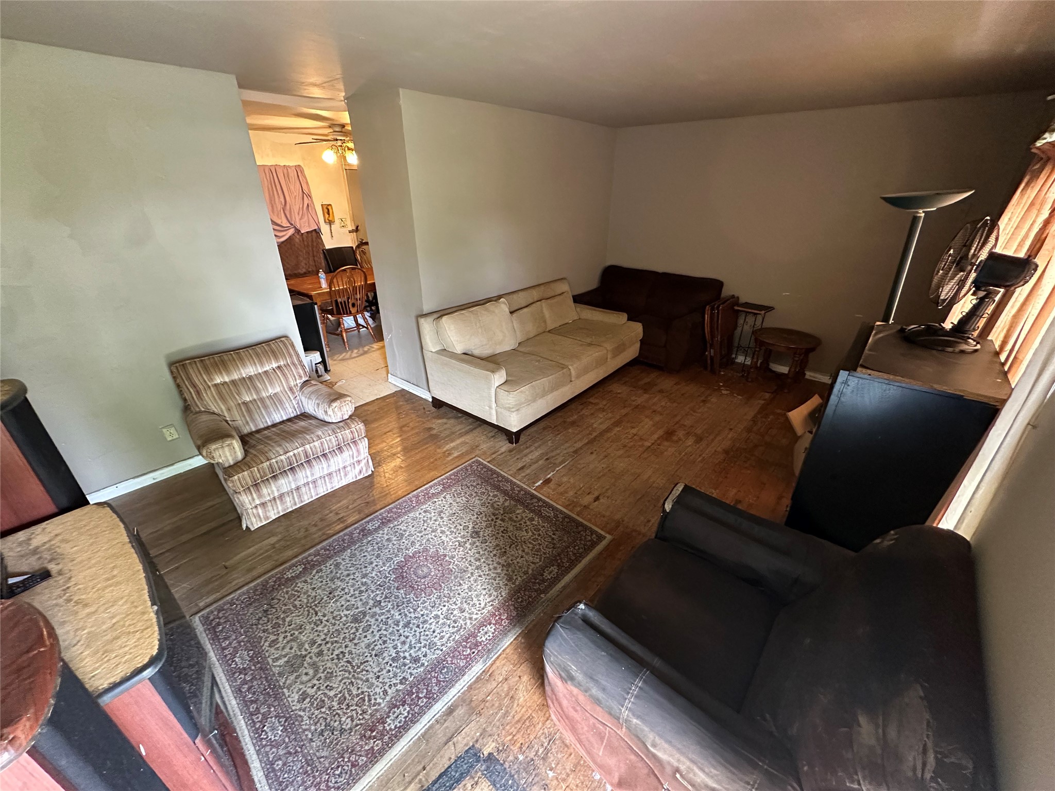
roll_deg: -0.4
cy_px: 396
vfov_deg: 85.7
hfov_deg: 102.1
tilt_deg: -25.5
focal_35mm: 14
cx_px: 528
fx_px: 427
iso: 800
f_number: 2.2
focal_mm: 2.22
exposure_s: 1/60
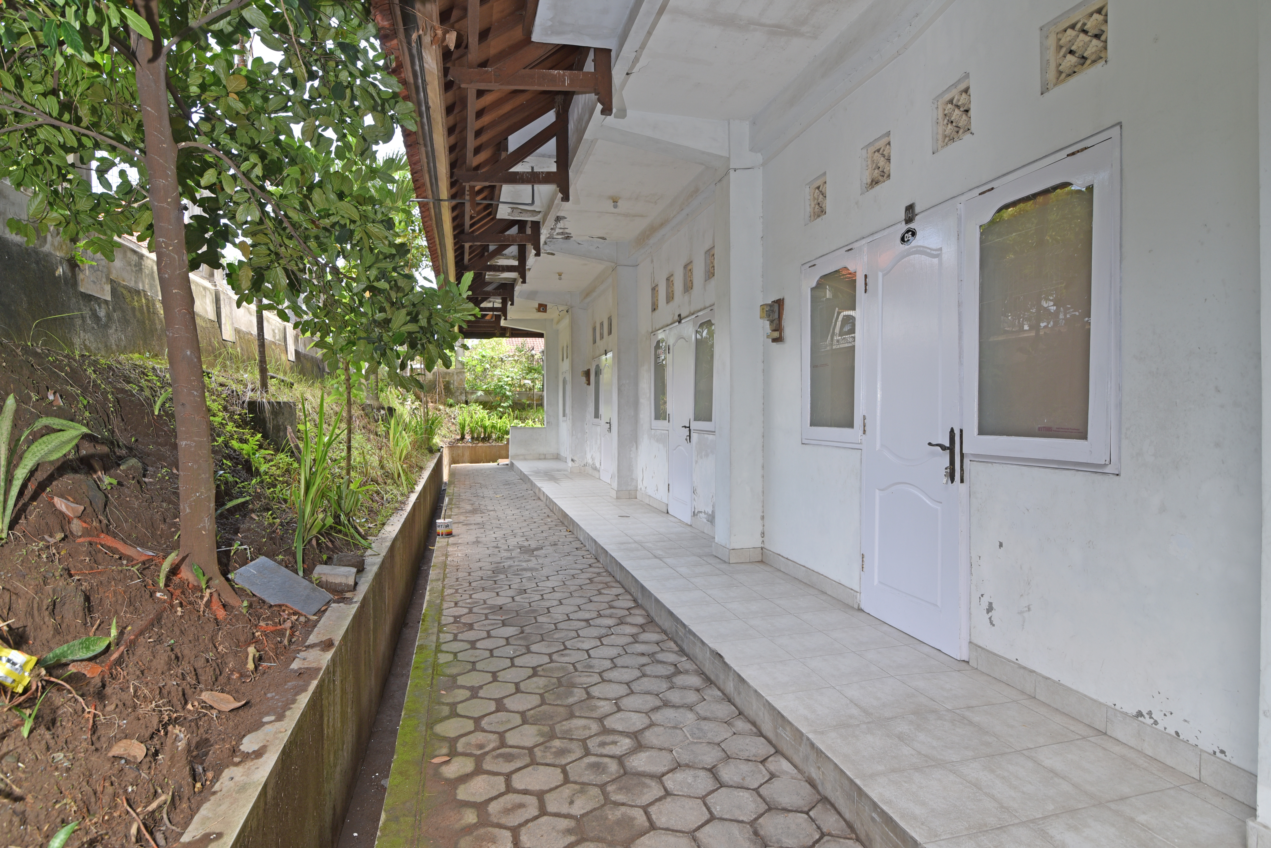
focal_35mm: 16
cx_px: 636
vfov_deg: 73.8
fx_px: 565
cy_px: 424
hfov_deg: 96.7
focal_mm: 16
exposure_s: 1/125
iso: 200
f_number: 5.6
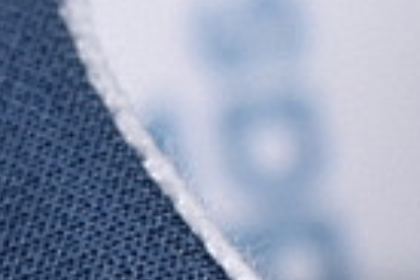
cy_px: 247
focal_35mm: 588
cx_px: -374
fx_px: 6859
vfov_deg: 2.3
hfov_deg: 3.5
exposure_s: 1/80
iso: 160
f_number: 7.1
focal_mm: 50
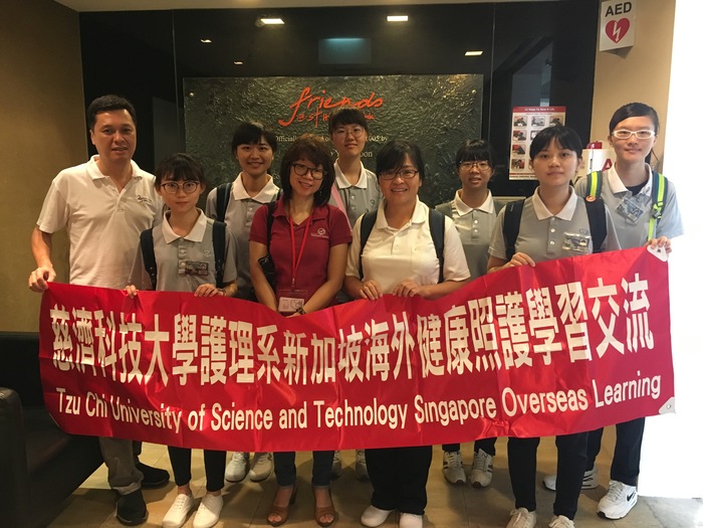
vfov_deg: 48.2
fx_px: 589
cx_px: 352
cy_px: 264
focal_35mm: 29
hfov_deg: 61.7
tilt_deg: -9.1
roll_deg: -0.3
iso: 200
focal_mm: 4.15
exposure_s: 1/20
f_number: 2.2
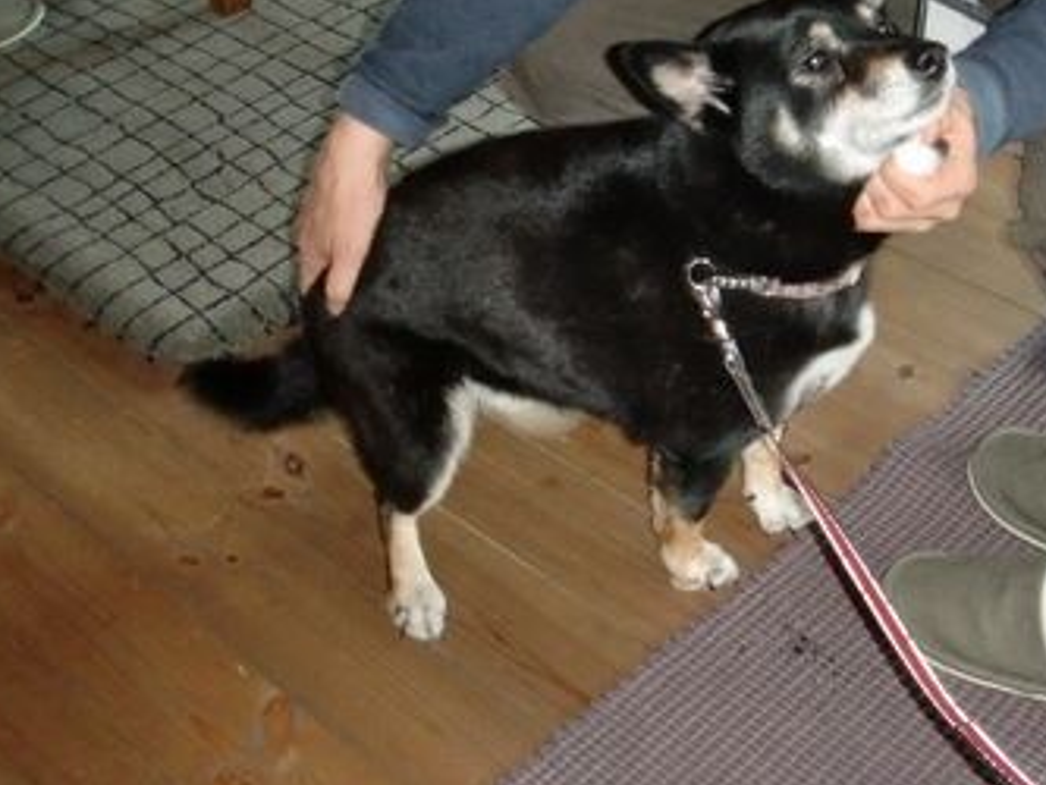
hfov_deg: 33.3
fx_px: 1723
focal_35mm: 57
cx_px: 748
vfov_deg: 25.5
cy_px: 225
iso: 400
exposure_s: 1/40
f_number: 3.9
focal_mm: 6.66
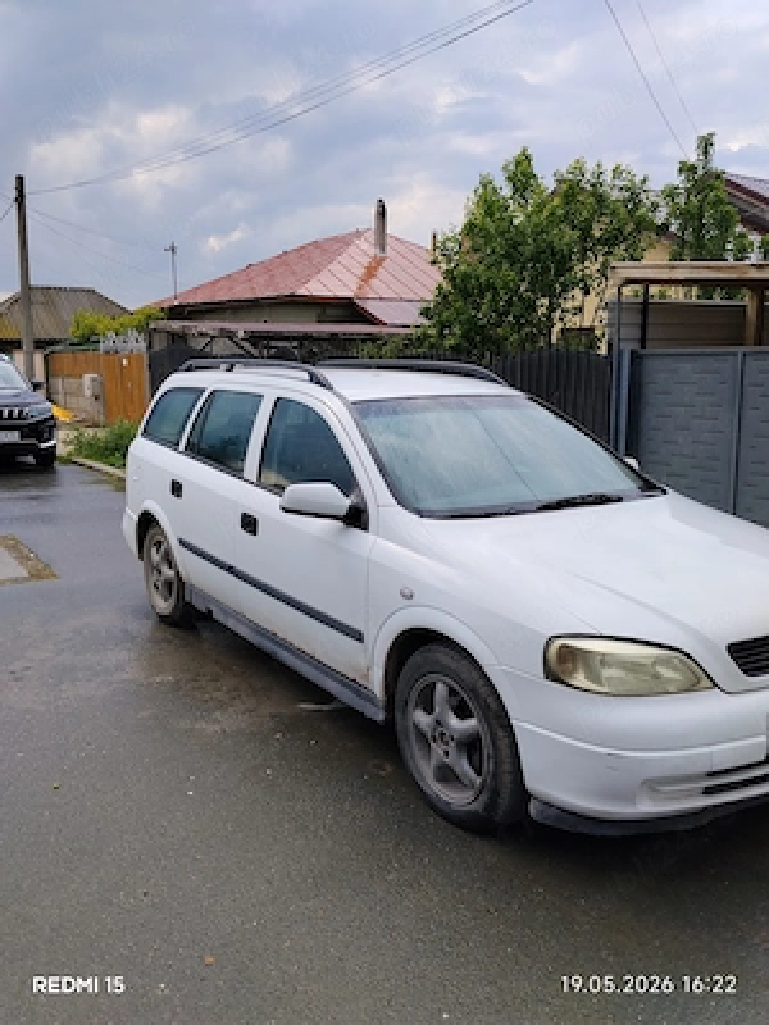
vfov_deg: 61.7
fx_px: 859
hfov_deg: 48.2
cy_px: 512
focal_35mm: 29
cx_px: 384
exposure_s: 1/974
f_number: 1.8
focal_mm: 4.22
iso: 50
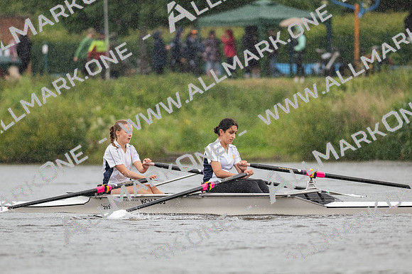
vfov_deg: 3.1
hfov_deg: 4.6
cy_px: 137
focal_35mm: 450
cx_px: 206
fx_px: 5147
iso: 720
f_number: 4
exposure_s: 1/2000
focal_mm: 300
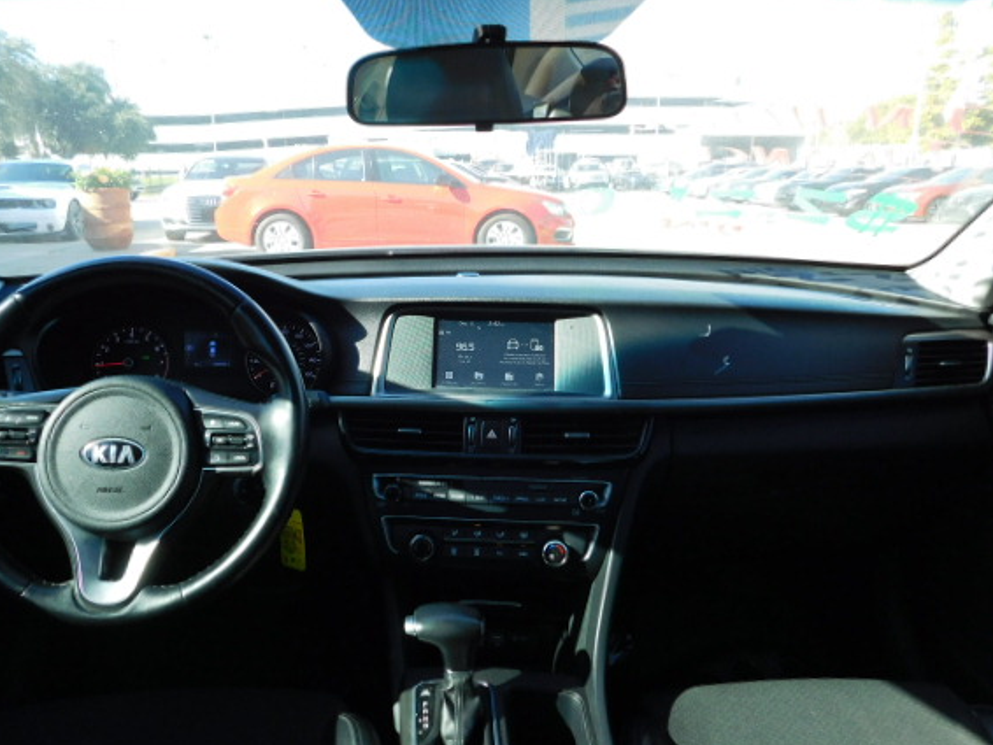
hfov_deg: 67.2
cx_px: 458
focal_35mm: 26
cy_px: 361
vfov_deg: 53.1
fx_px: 746
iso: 125
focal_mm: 4
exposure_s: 1/160
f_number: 3
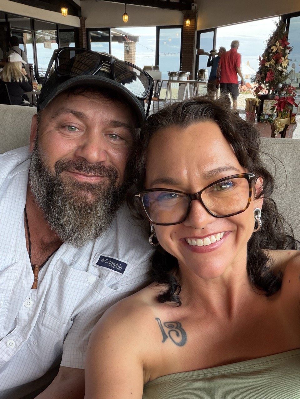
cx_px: 150
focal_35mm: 30
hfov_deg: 46.8
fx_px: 347
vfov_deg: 60.0
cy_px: 200
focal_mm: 2.71
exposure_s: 1/60
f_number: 1.9
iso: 100
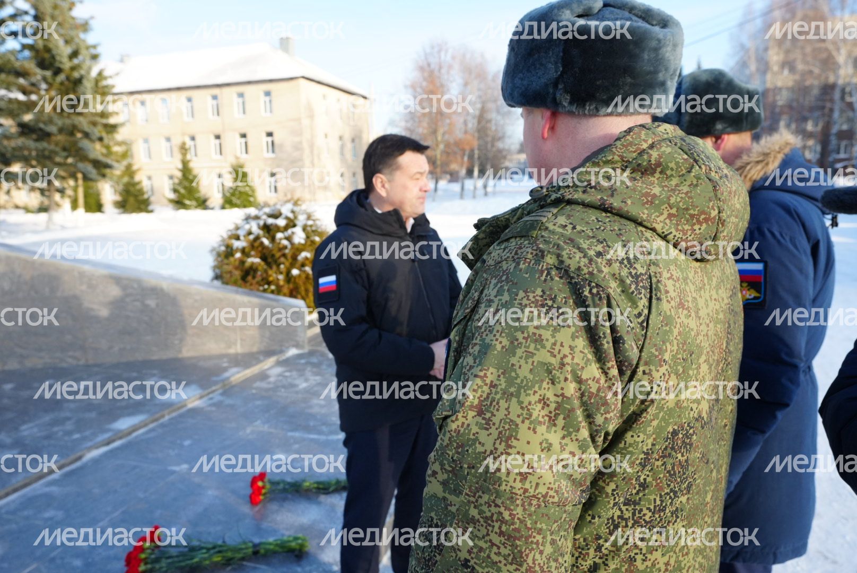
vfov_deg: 49.6
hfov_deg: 69.4
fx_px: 619
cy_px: 286
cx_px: 428
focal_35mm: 26
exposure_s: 1/1600
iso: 1600
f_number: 5.6
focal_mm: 26
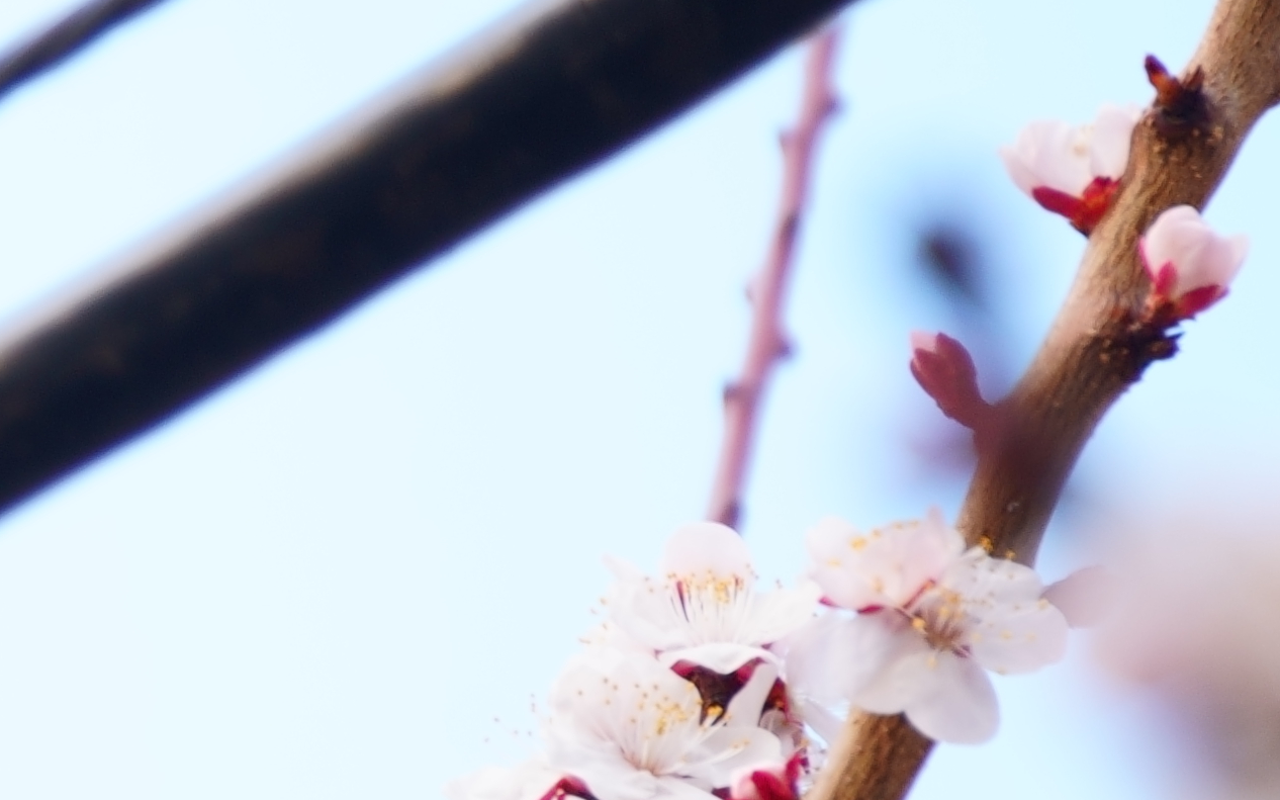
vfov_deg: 1.3
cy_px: 529
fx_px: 34811
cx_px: -644
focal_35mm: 998
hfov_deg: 2.1
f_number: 6.3
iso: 160
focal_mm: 210
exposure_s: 1/50
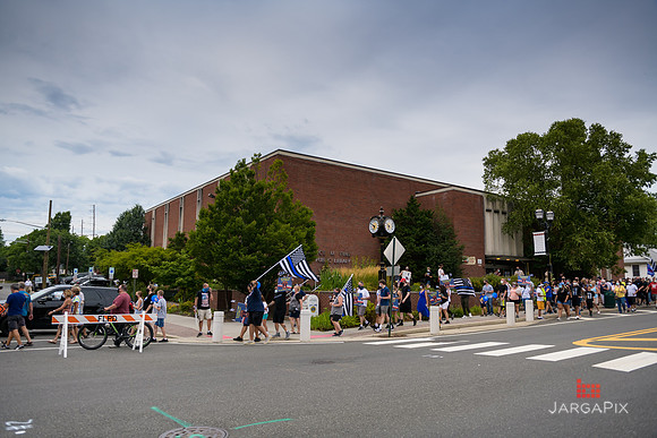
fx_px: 493
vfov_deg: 48.0
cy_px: 219
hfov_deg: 67.4
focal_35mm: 27
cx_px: 328
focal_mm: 27
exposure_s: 1/640
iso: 200
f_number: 3.2
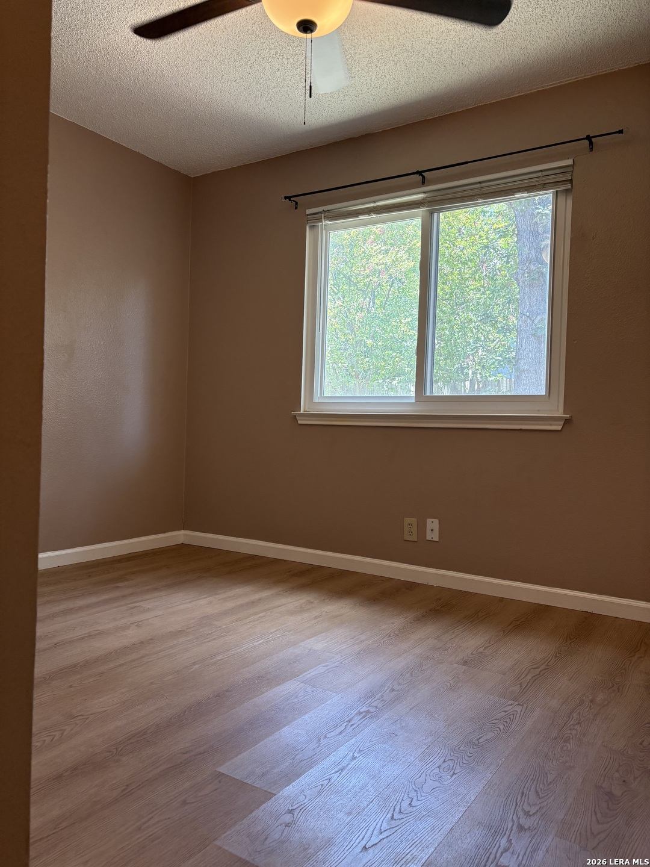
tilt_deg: -0.3
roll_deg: -1.4
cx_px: 325
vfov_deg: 67.3
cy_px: 434
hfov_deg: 53.1
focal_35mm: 26
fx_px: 651
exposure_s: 1/120
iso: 125
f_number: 1.6
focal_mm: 5.96
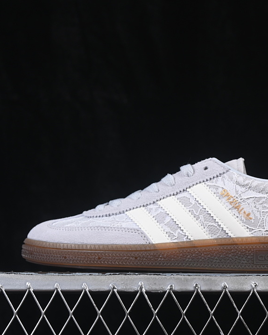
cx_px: 190
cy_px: 168
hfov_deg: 14.5
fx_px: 1051
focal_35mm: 106
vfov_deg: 18.1
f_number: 8
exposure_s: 1/80
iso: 160
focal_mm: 50
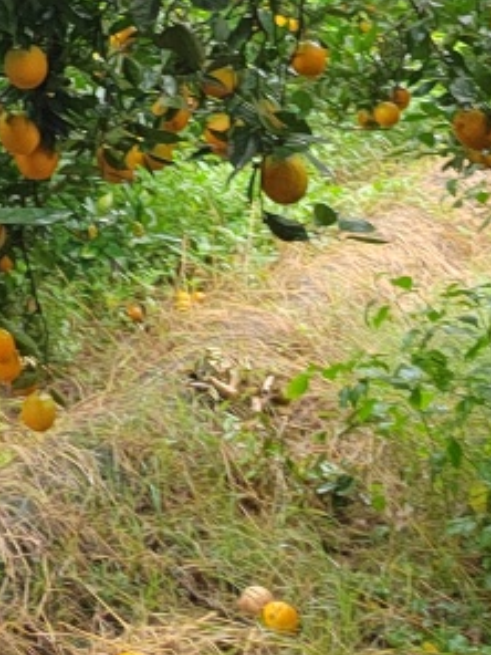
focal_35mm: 83
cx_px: -296
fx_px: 1570
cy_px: -273
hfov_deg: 15.9
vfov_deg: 20.7
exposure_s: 1/50
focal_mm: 5.52
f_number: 1.9
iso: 859
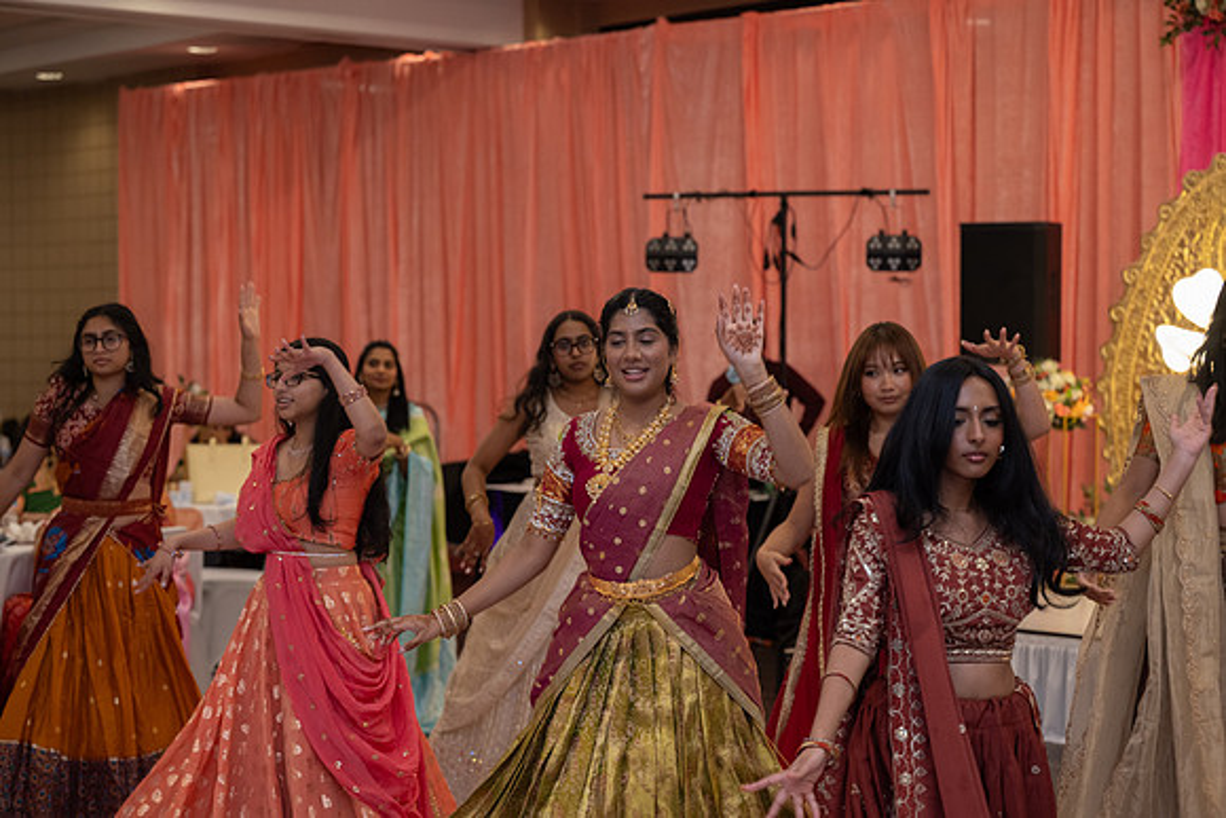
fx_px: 2388
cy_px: 409
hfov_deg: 28.8
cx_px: 613
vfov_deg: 19.4
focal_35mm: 70
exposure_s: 1/160
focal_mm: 70
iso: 1000
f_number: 3.5
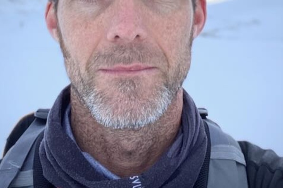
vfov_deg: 31.1
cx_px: 142
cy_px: 38
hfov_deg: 46.4
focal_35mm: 42
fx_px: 330
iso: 25
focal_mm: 2.71
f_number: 2.2
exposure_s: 1/225
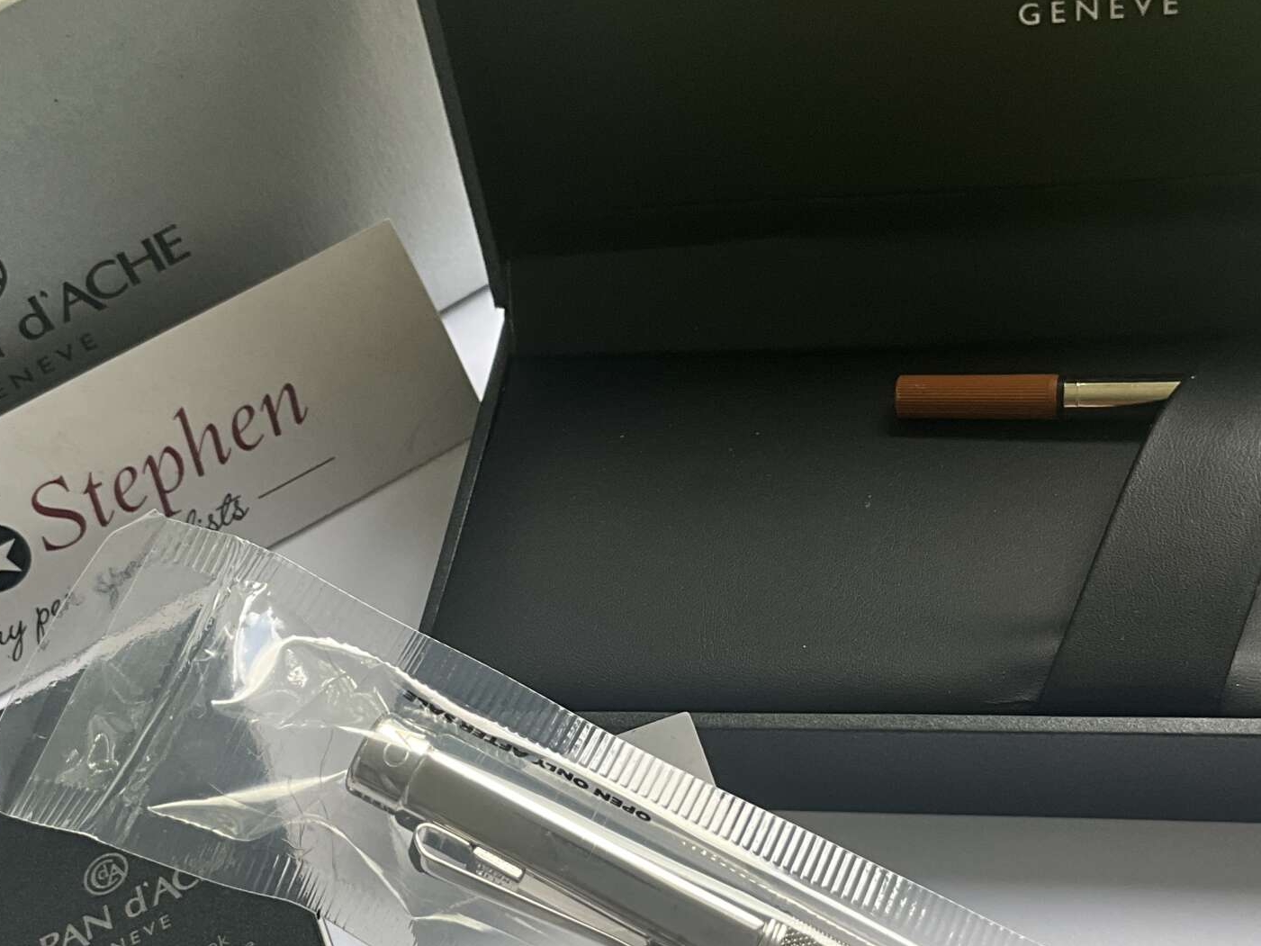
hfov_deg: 36.1
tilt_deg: -52.7
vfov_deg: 27.3
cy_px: 660
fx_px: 1931
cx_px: 707
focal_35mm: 53
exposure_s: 1/122
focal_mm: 3
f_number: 1.8
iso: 25
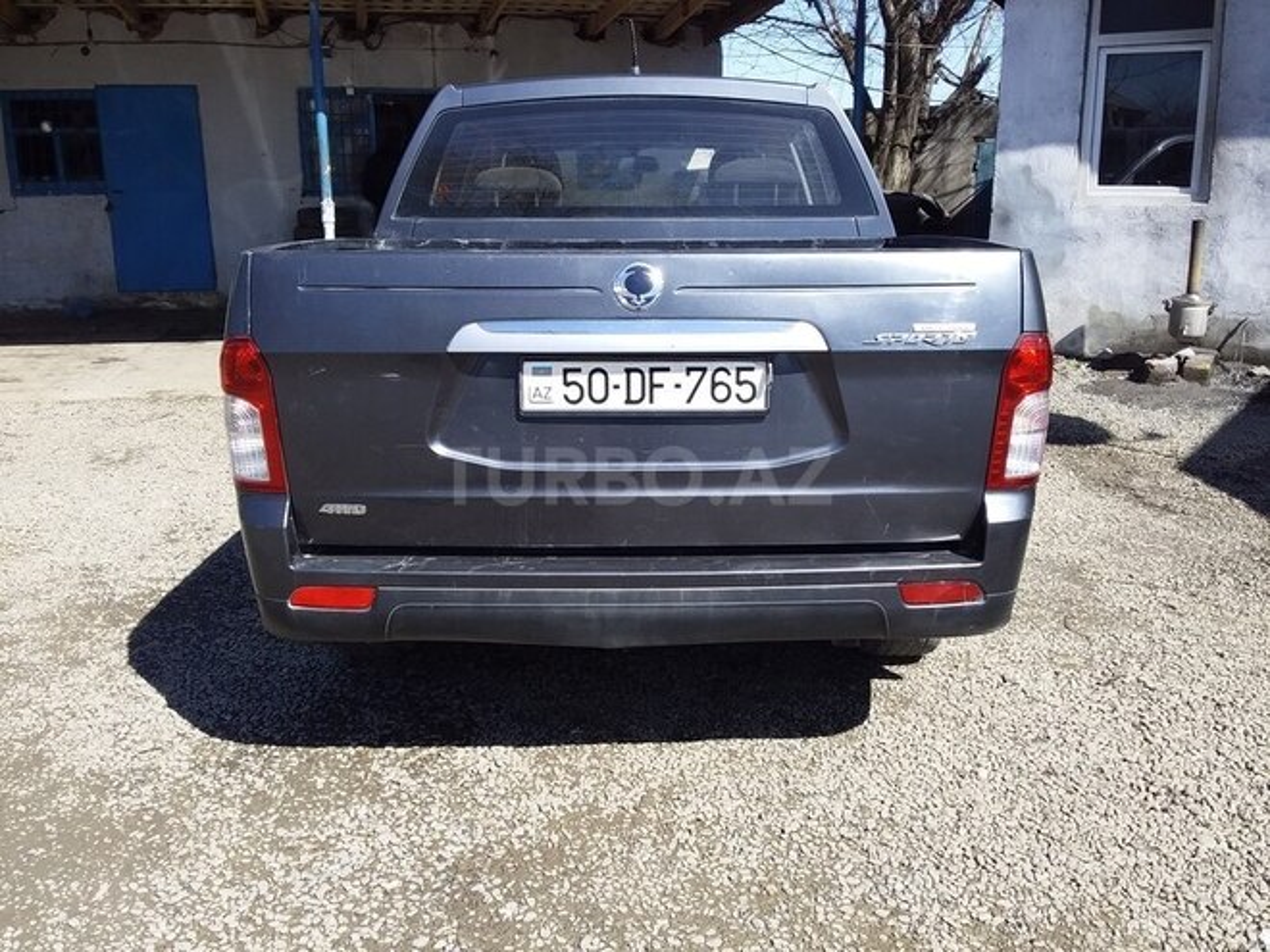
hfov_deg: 58.4
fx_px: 1137
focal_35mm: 31
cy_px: 476
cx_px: 635
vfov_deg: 45.4
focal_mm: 3.3
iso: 40
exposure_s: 1/881
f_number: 2.2
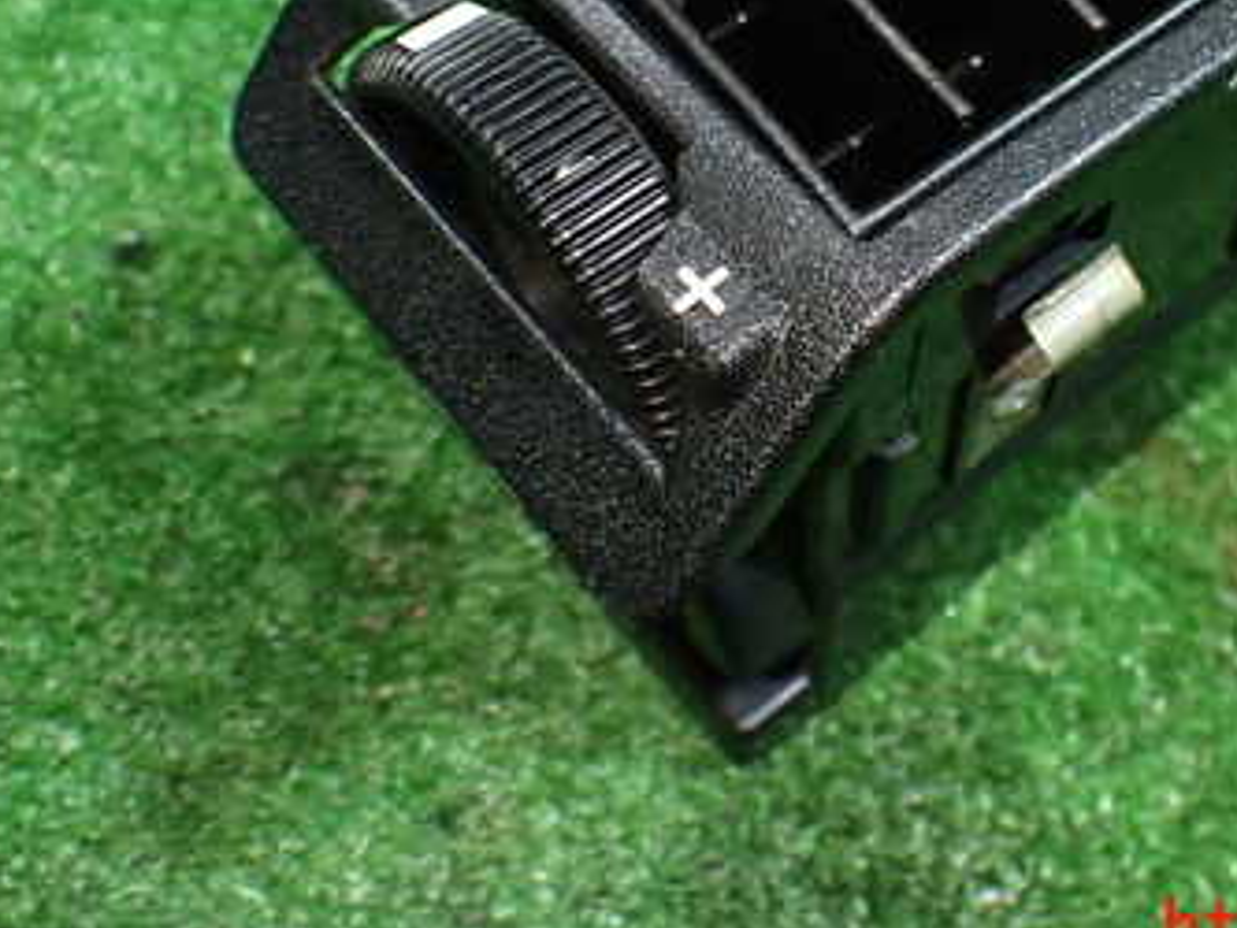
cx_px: 888
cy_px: 145
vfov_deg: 26.4
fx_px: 1930
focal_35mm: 54
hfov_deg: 35.0
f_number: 2.3
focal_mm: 5.4
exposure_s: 1/80
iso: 800
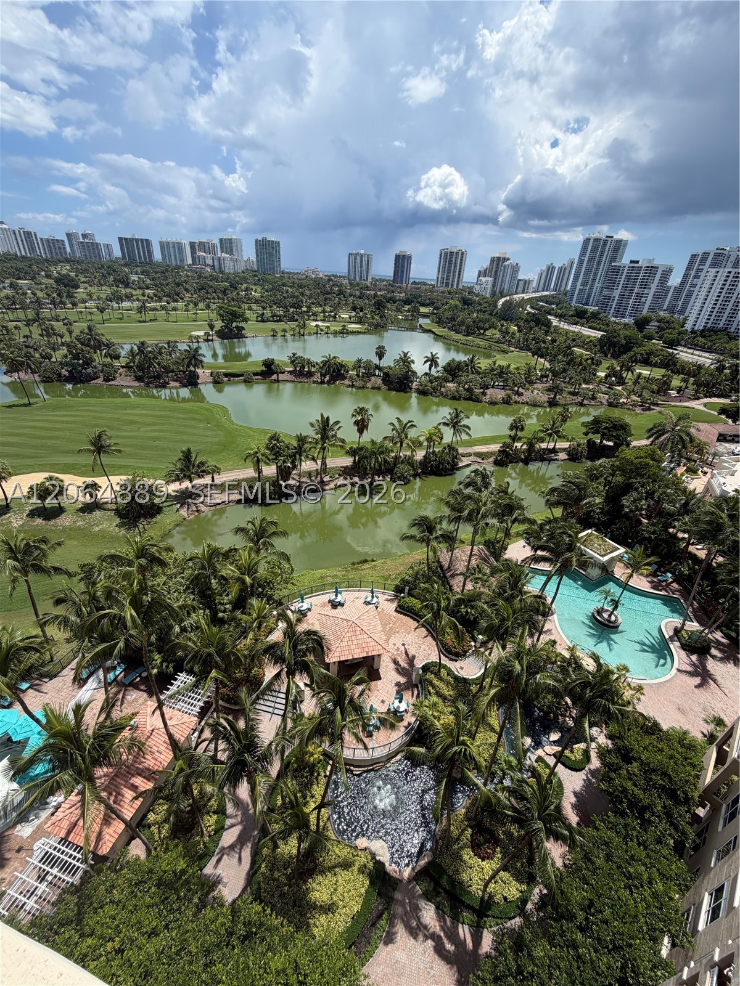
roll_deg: -3.4
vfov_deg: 102.1
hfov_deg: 85.7
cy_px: 493
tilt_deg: -29.5
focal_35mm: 14
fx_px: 399
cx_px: 370
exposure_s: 1/1017
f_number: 2.2
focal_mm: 2.22
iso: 20
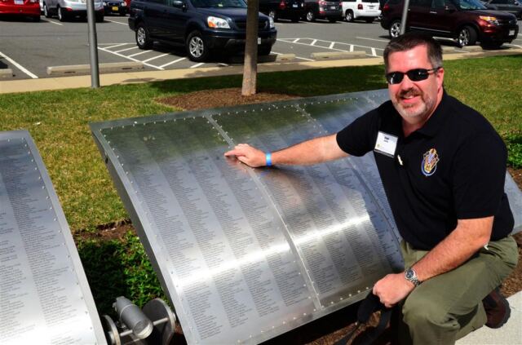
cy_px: 172
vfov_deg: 36.7
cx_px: 261
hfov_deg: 53.3
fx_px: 521
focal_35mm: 36
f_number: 20
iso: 1600
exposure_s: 1/1600
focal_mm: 24
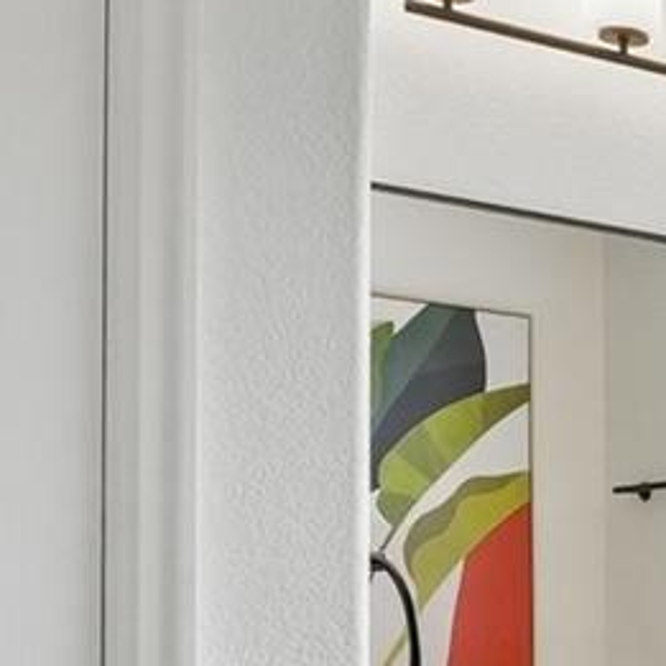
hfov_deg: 17.9
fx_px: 1698
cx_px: 1184
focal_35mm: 78
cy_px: 638
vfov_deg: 21.5
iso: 800
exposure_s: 1/50
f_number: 8
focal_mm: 10
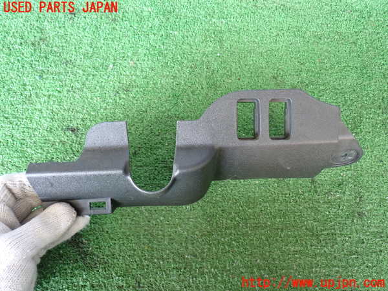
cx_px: 194
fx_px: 359
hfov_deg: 56.8
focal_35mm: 32
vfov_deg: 44.2
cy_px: 146
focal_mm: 5.79
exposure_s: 1/30
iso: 250
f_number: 2.4
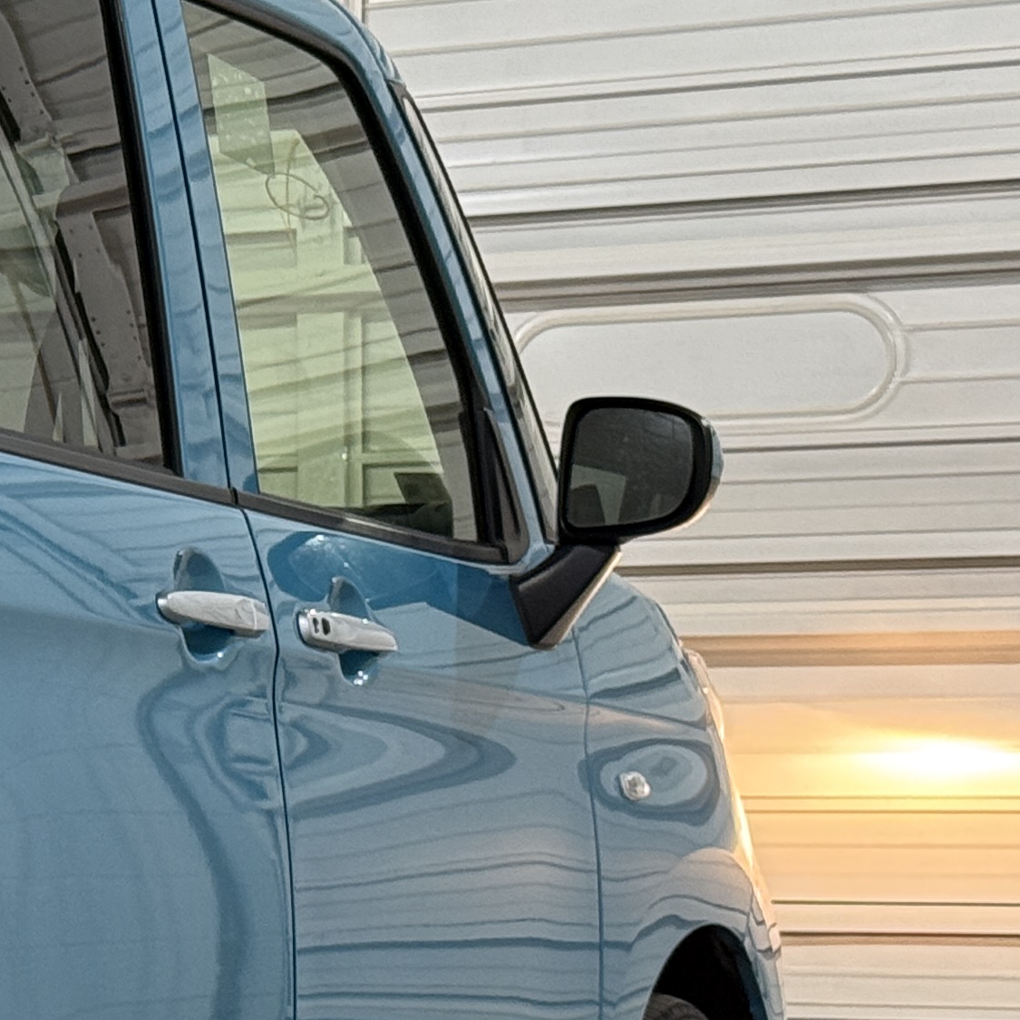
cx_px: -724
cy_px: 791
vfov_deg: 11.5
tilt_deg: +0.1
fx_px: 5067
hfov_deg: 10.9
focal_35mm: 152
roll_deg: +0.2
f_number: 1.78
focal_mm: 6.76
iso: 125
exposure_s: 1/60
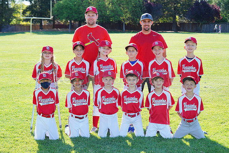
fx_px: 534
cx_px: 114
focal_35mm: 84
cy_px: 76
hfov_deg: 24.2
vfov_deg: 16.3
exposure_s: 1/200
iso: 200
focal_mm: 84
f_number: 7.1
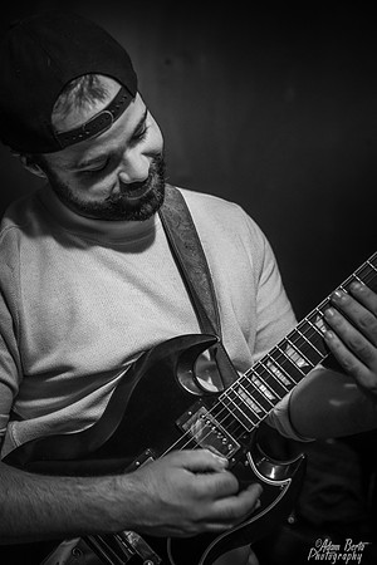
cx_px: 188
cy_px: 282
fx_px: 707
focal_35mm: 45
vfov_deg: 43.6
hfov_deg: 29.9
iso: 2000
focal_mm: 45
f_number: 2.8
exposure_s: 1/80
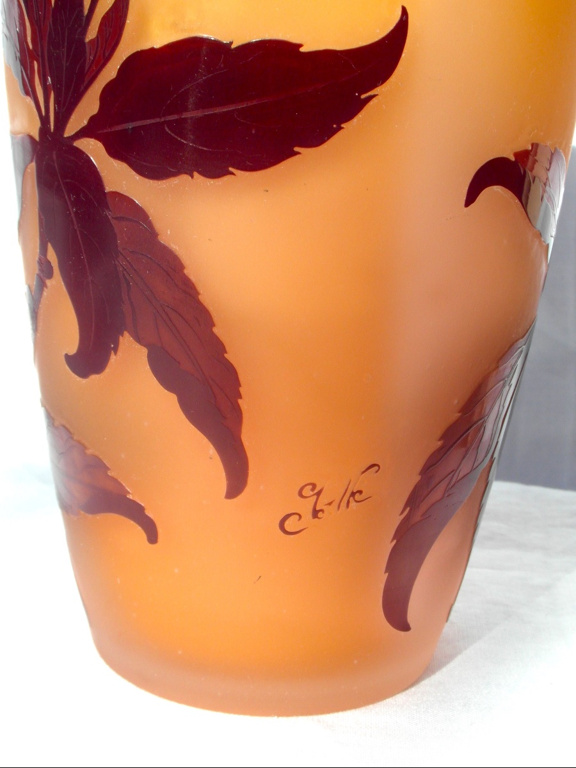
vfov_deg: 31.2
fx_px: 1376
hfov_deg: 23.7
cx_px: 288
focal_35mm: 62
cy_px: 384
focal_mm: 10.2
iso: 80
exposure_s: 1/500
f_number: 5.6
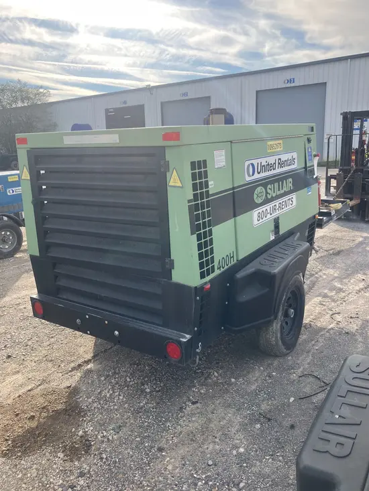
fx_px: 398
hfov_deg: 49.8
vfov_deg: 63.4
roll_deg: +1.7
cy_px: 246
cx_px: 184
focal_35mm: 28
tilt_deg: -10.7
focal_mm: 3.99
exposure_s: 1/867
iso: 32
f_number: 1.8
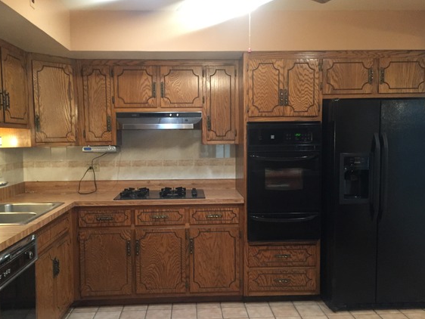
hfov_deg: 55.3
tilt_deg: -3.3
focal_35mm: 33
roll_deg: -0.1
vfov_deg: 43.0
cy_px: 169
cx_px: 209
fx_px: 405
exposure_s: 1/30
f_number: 2.2
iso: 250
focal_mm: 4.15
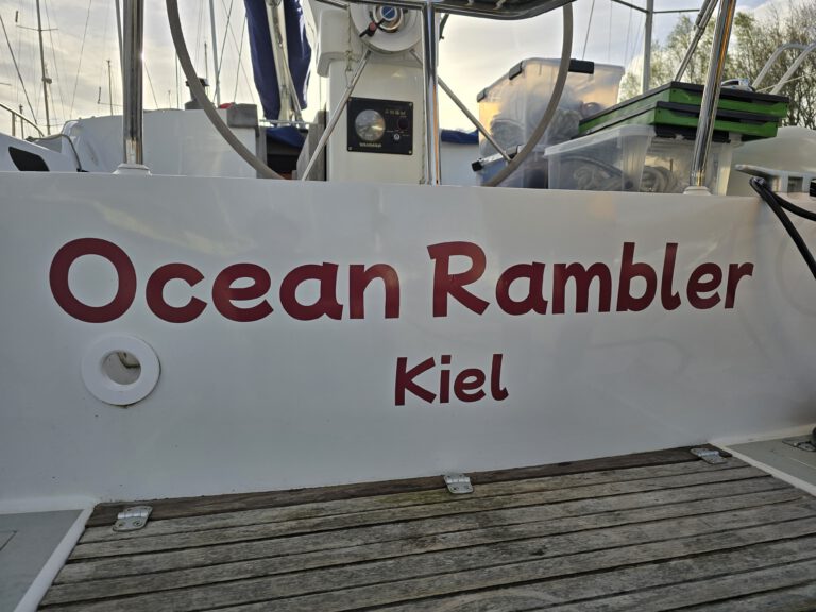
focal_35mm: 23
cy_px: 306
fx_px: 542
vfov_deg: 58.9
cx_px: 408
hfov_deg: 73.9
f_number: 1.7
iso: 12
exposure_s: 1/1096
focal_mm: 6.3
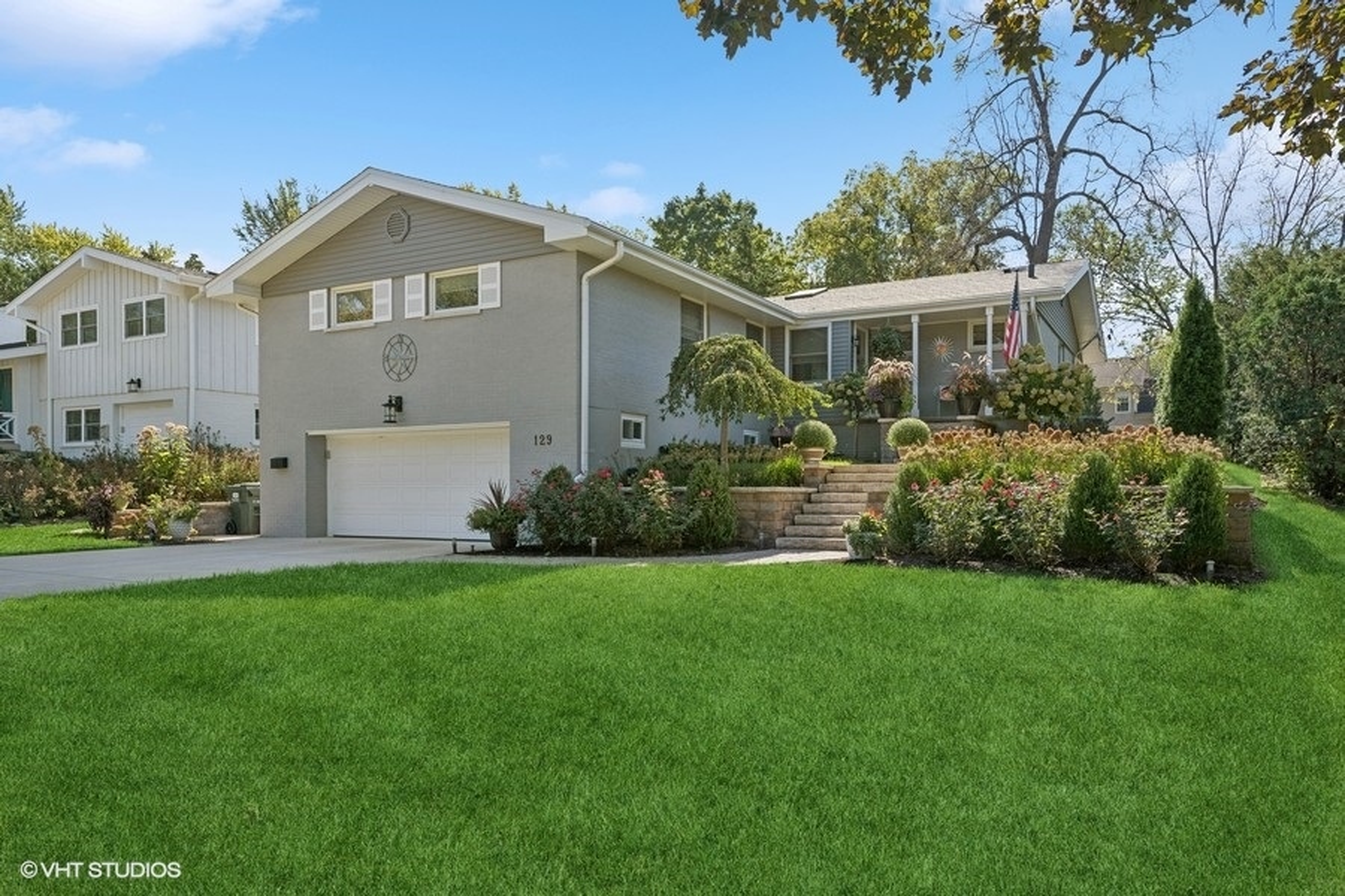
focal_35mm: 24
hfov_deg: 73.7
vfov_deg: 53.1
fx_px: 897
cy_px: 448
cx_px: 672
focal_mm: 24
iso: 200
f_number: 9.5
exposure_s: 1/250
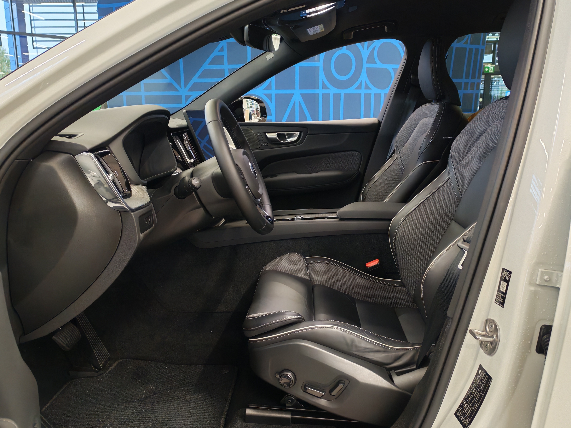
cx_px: 286
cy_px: 214
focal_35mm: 30
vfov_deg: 46.8
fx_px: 495
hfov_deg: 60.0
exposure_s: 1/100
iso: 640
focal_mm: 6.12
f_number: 1.9
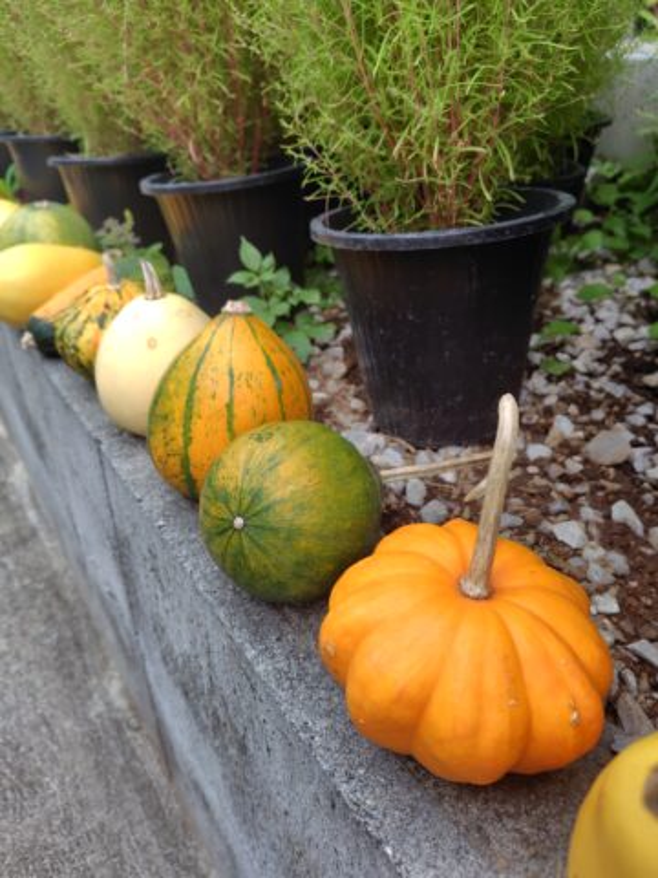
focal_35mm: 23
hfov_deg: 58.9
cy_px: 439
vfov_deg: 73.9
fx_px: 583
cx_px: 329
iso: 50
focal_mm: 5.6
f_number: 1.9
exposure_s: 1/248
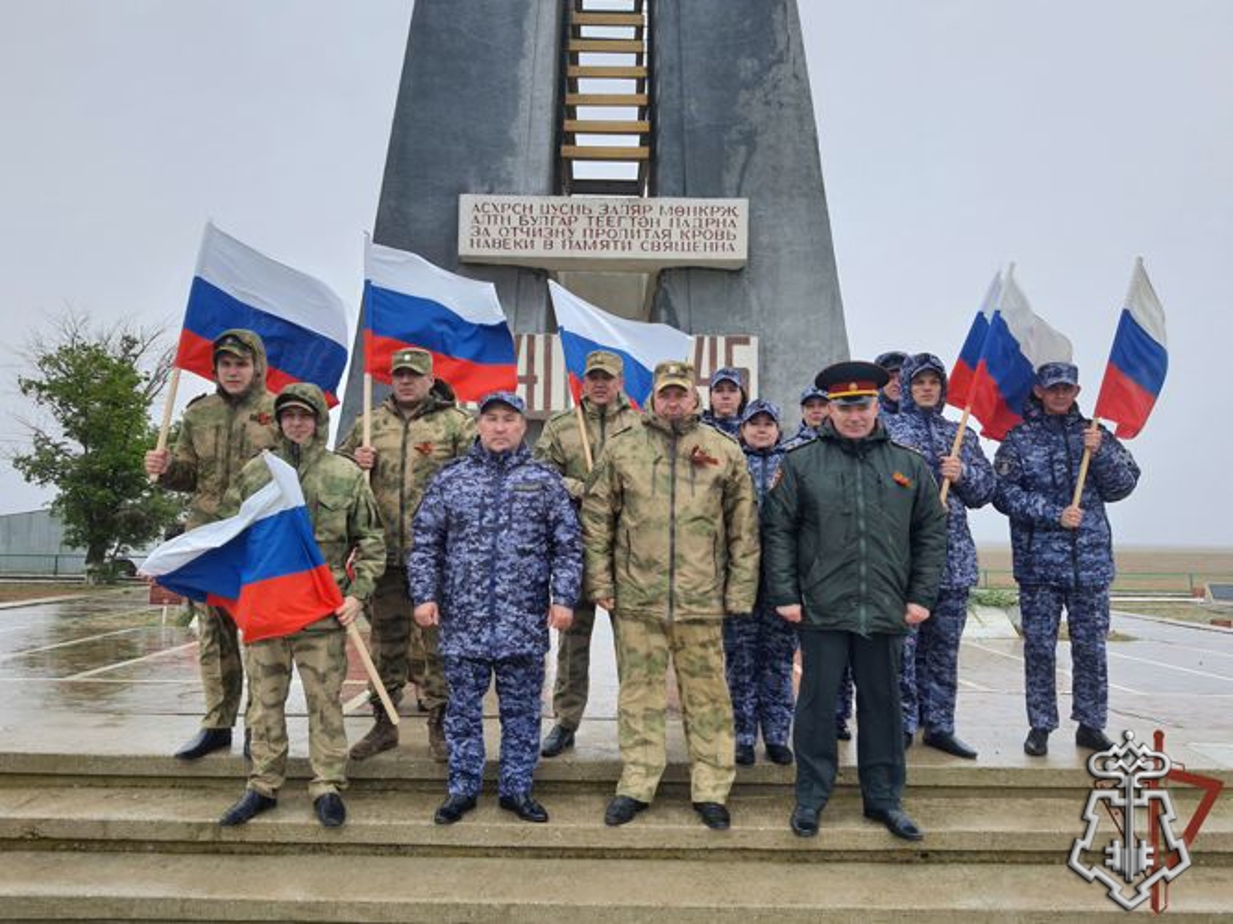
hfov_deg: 67.3
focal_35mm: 26
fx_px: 926
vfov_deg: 53.0
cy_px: 462
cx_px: 616
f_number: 1.7
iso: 50
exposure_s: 1/1268
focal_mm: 4.32
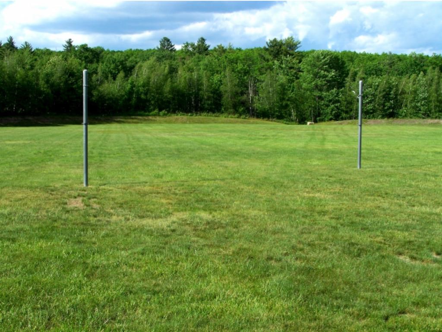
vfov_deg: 26.1
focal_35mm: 56
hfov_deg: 34.3
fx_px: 715
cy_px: 166
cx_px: 221
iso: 64
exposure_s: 1/400
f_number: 4.5
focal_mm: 9.3
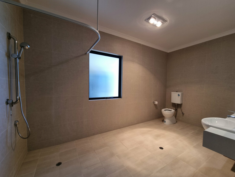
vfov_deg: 89.9
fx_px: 88
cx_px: 118
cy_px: 88
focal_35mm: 13
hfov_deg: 106.2
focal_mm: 2.2
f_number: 2.2
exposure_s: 1/50
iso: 64
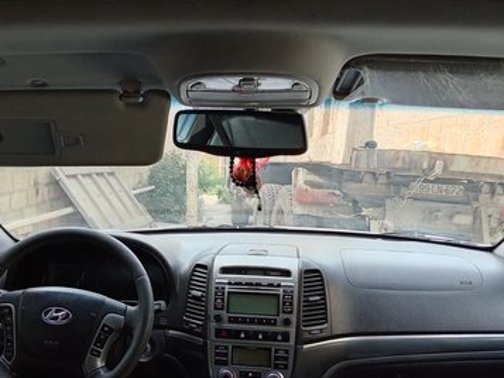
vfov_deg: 49.7
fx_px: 408
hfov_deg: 63.4
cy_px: 205
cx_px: 240
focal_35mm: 28
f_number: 1.8
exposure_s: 1/100
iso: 135
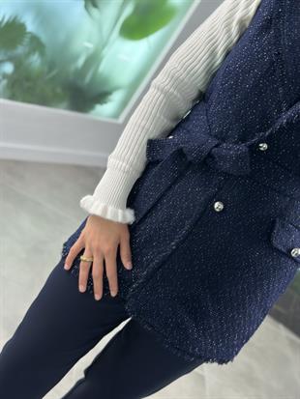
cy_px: 200
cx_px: 150
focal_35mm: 48
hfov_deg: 30.3
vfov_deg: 39.6
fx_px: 554
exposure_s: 1/151
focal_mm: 6.86
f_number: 1.78
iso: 64
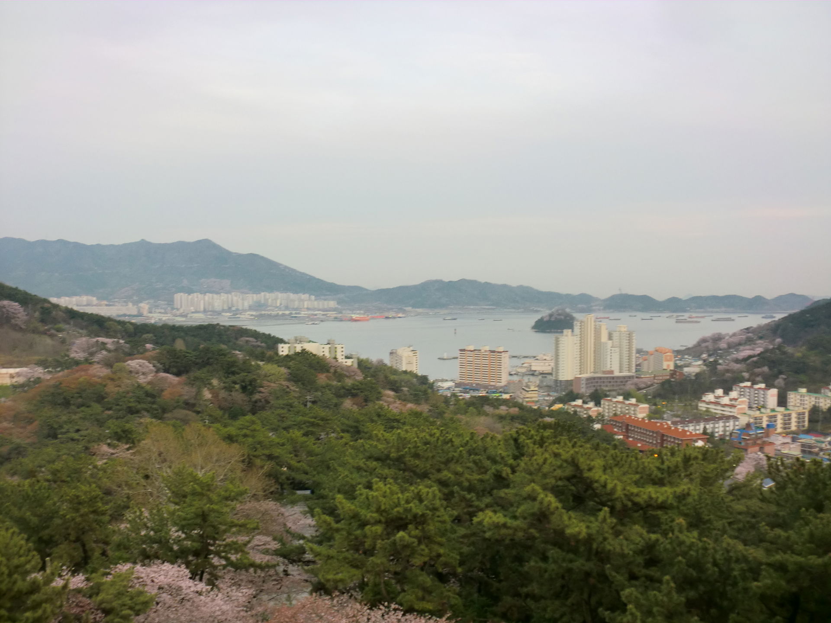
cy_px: 312
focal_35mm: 35
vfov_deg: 40.7
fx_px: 840
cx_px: 416
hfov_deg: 52.6
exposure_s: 1/60
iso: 64
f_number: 3.1
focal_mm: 6.3
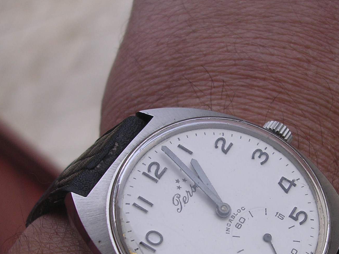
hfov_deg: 31.9
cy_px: 191
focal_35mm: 60
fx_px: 588
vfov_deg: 24.2
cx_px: 233
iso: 100
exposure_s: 1/210
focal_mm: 5.8
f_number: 2.8
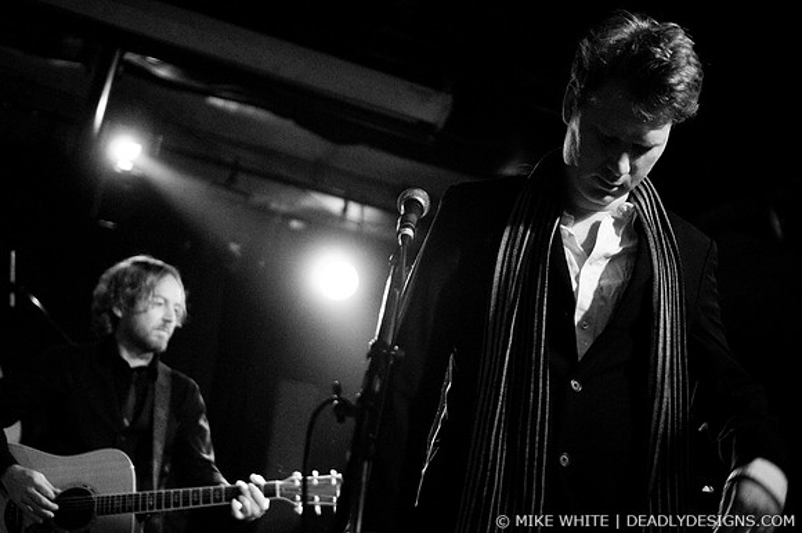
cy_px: 266
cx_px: 401
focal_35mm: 45
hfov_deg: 43.7
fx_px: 1001
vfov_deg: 29.8
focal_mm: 30
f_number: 1.8
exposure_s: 1/100
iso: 1000
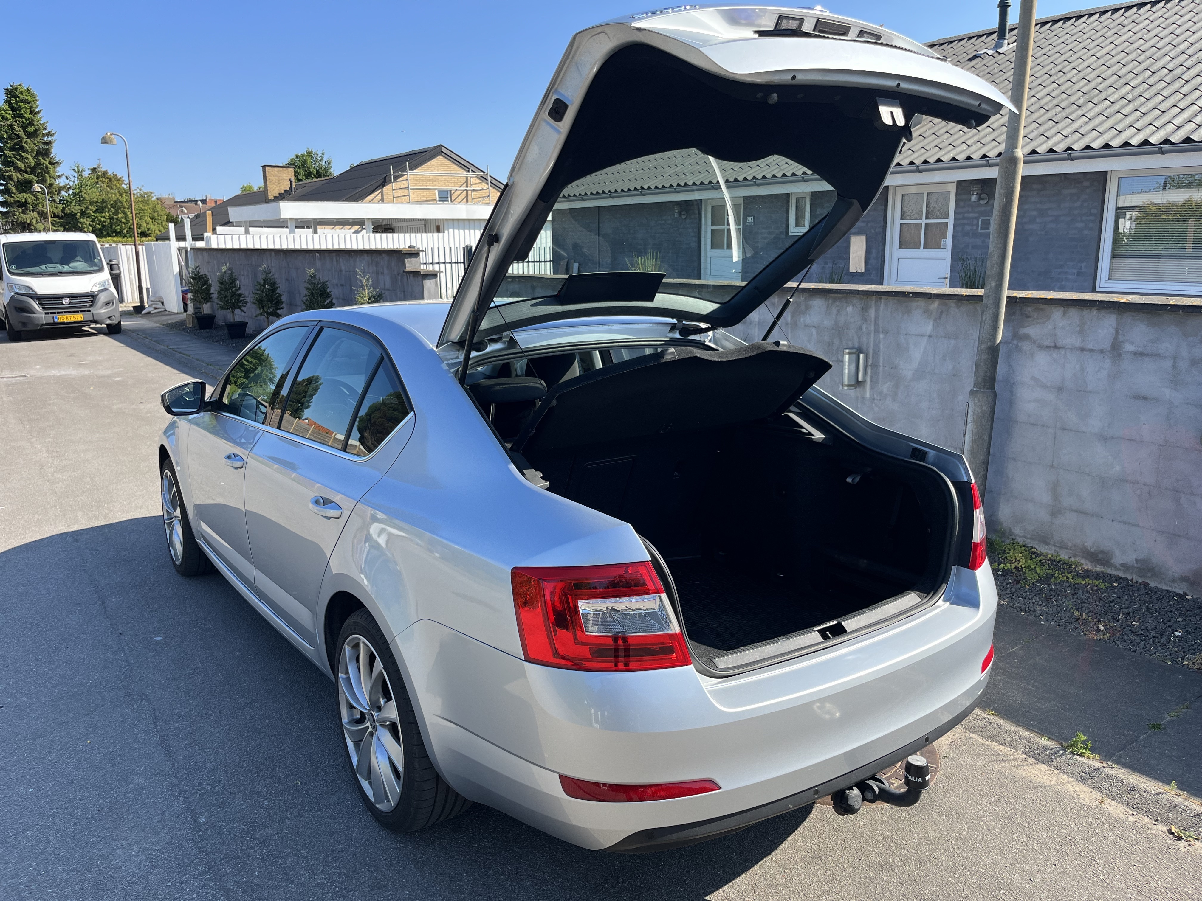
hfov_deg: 67.3
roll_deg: -0.1
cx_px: 601
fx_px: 903
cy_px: 450
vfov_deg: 53.1
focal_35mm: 26
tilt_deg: -11.5
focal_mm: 5.1
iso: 50
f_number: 1.6
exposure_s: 1/1279
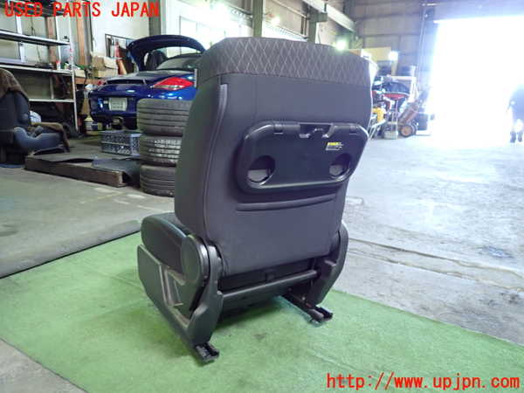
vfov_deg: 54.9
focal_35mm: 25
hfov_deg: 69.4
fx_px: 378
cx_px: 262
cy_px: 196
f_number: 2
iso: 320
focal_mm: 4.5
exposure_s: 1/30
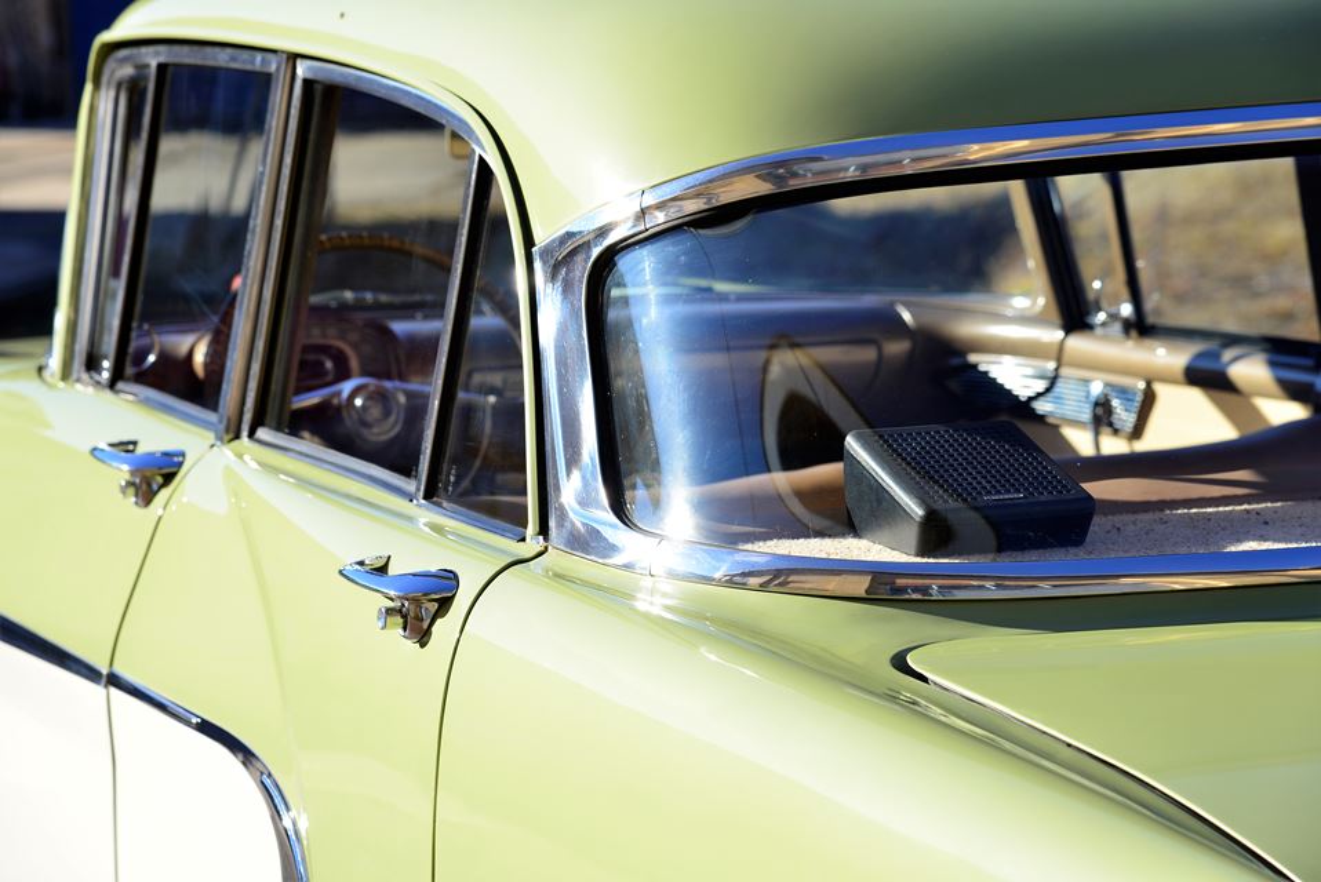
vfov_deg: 11.4
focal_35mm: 120
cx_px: 660
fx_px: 4406
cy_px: 441
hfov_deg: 17.1
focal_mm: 120
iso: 200
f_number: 7.1
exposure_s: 1/250
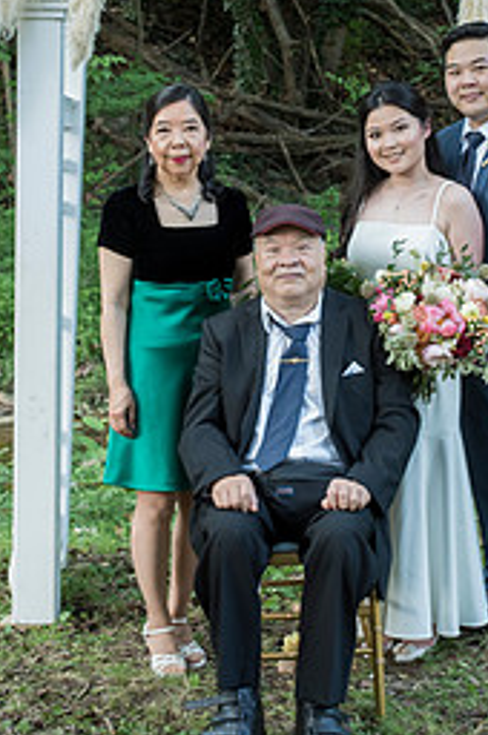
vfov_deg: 22.8
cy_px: 144
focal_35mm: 88
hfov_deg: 15.5
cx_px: 290
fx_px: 1794
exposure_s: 1/100
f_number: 5.6
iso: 1250
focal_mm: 50
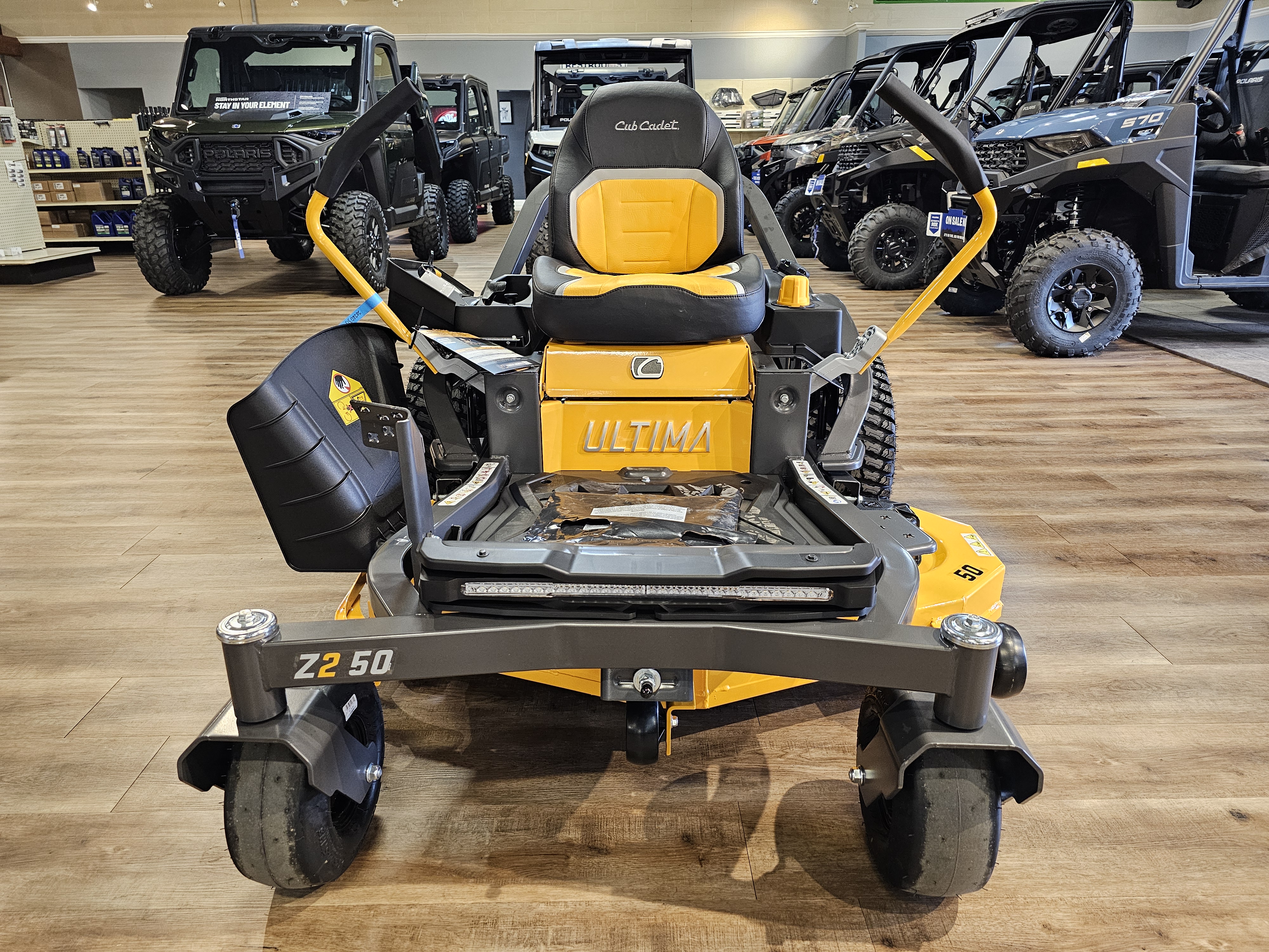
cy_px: 476
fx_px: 843
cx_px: 634
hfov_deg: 73.9
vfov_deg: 58.9
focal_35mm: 23
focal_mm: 6.3
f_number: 1.7
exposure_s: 1/60
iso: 500
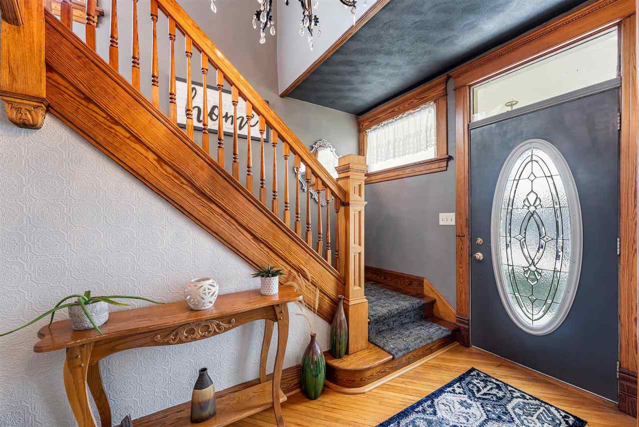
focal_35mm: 14
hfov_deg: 104.2
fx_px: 249
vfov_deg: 81.3
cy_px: 214
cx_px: 320
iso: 100
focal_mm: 14
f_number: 7.1
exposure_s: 1/2
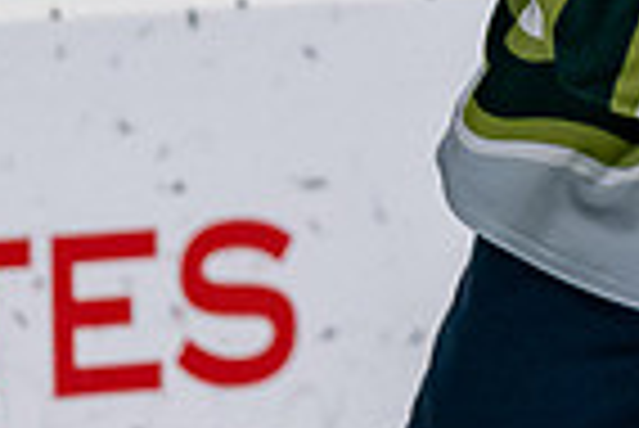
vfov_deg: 0.9
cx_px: 921
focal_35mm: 1485
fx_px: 26385
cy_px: -573
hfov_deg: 1.4
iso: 2000
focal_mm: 175
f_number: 3.2
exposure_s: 1/800
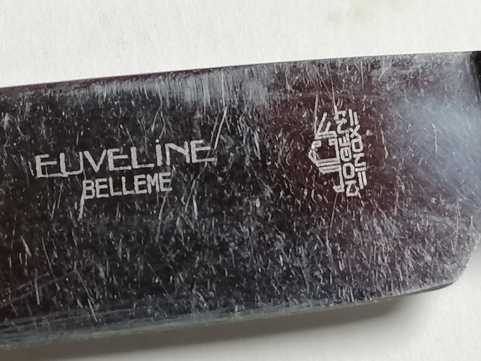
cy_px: 180
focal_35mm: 118
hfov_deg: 16.7
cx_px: 240
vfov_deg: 12.6
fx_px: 1640
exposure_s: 1/60
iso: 160
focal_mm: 4.75
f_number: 1.8
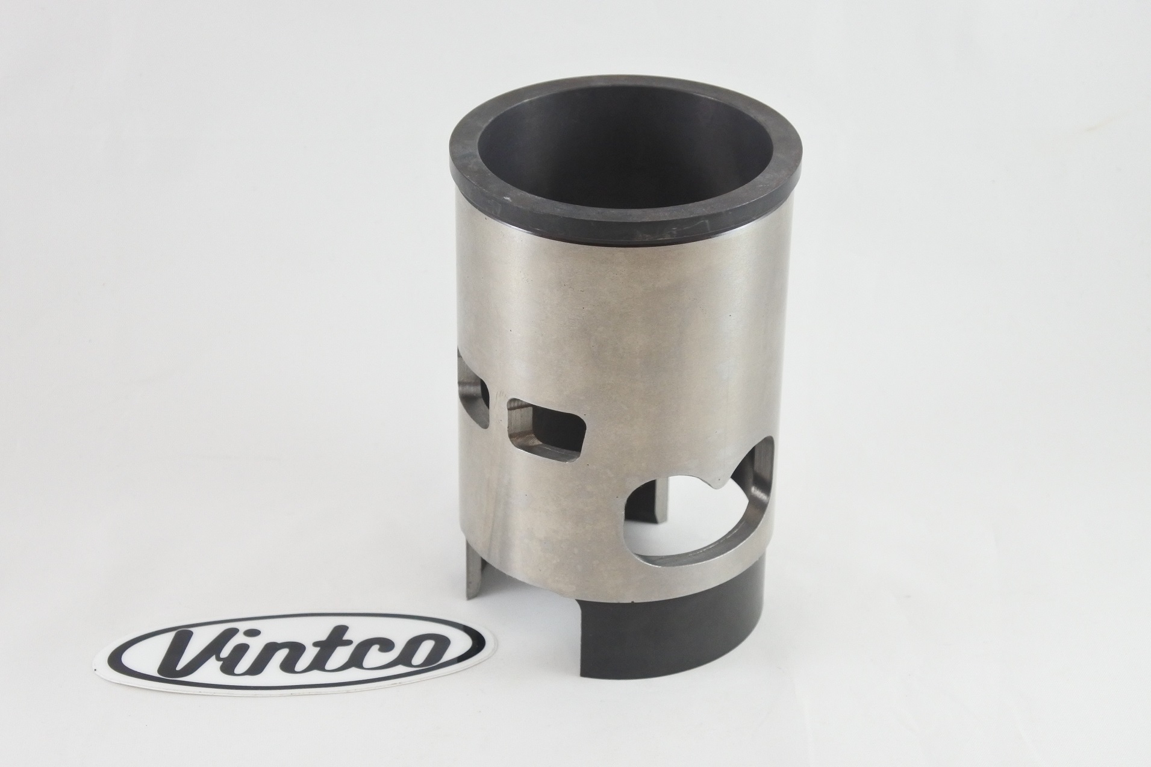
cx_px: 576
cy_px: 384
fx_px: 2014
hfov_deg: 31.9
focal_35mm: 63
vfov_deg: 21.6
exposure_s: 1/125
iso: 720
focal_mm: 23.6
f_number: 5
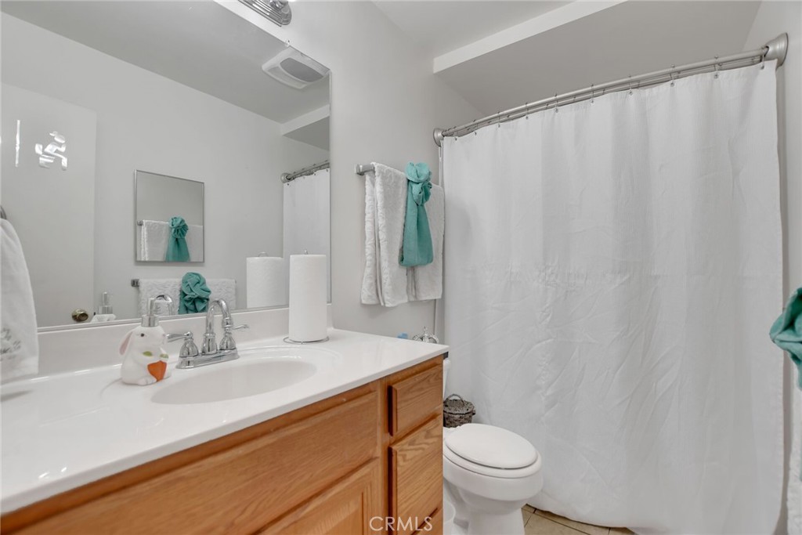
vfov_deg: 77.3
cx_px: 401
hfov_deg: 100.4
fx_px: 334
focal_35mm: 15
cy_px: 268
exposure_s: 1/125
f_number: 5.6
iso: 800
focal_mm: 10
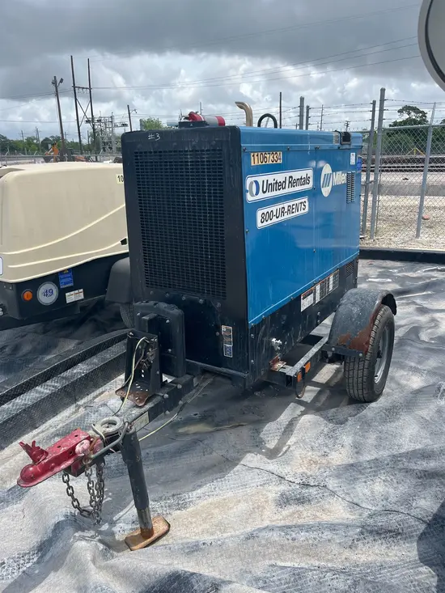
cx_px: 222
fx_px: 446
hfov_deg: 53.1
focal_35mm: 26
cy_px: 296
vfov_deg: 67.3
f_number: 1.6
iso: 50
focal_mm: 5.1
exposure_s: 1/3135
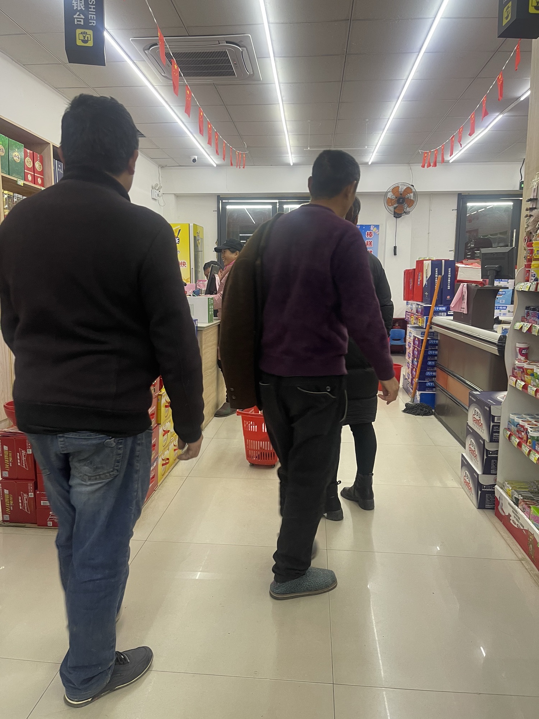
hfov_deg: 54.9
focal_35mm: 25
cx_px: 270
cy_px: 360
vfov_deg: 69.4
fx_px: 519
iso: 125
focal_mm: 5.1
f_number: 1.6
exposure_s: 1/50
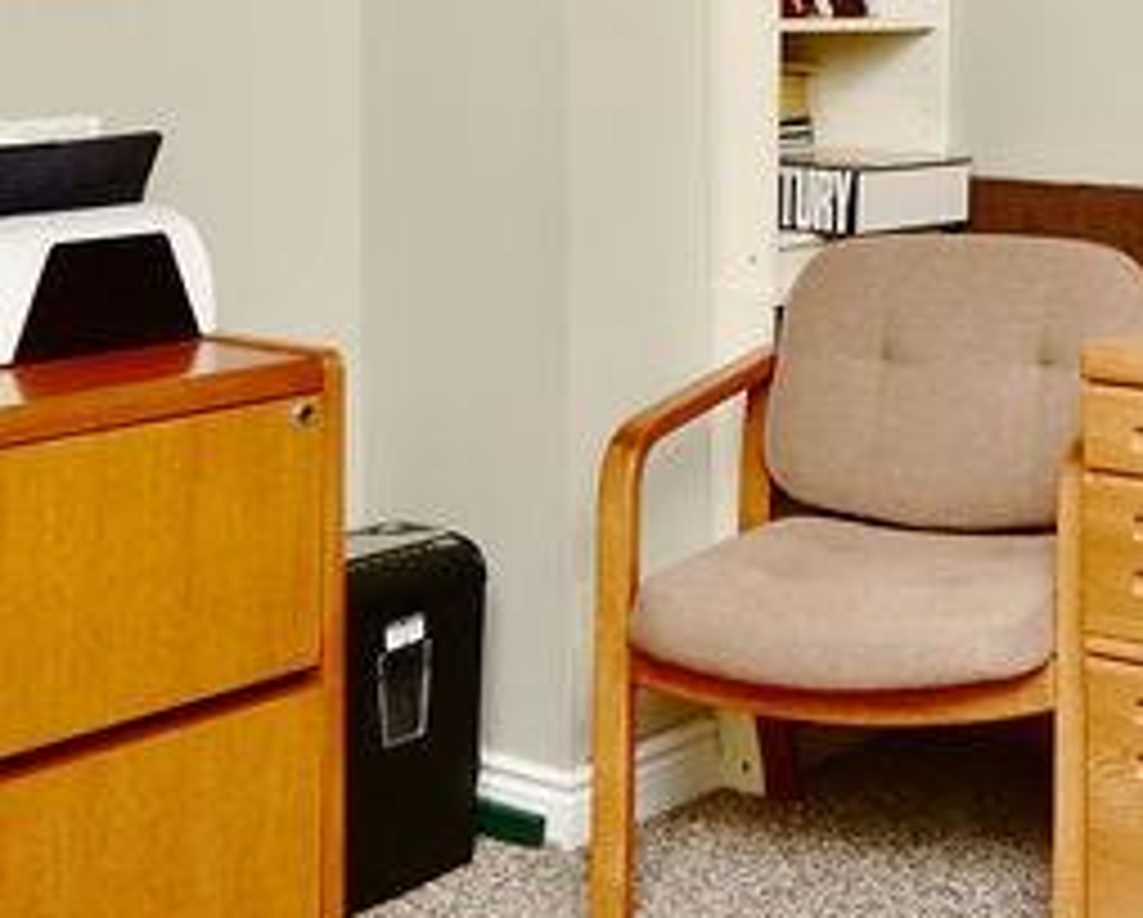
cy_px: -11
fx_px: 2304
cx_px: 1224
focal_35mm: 68
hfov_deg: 26.0
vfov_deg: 21.7
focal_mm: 12
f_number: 4.5
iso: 100
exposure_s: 1/60
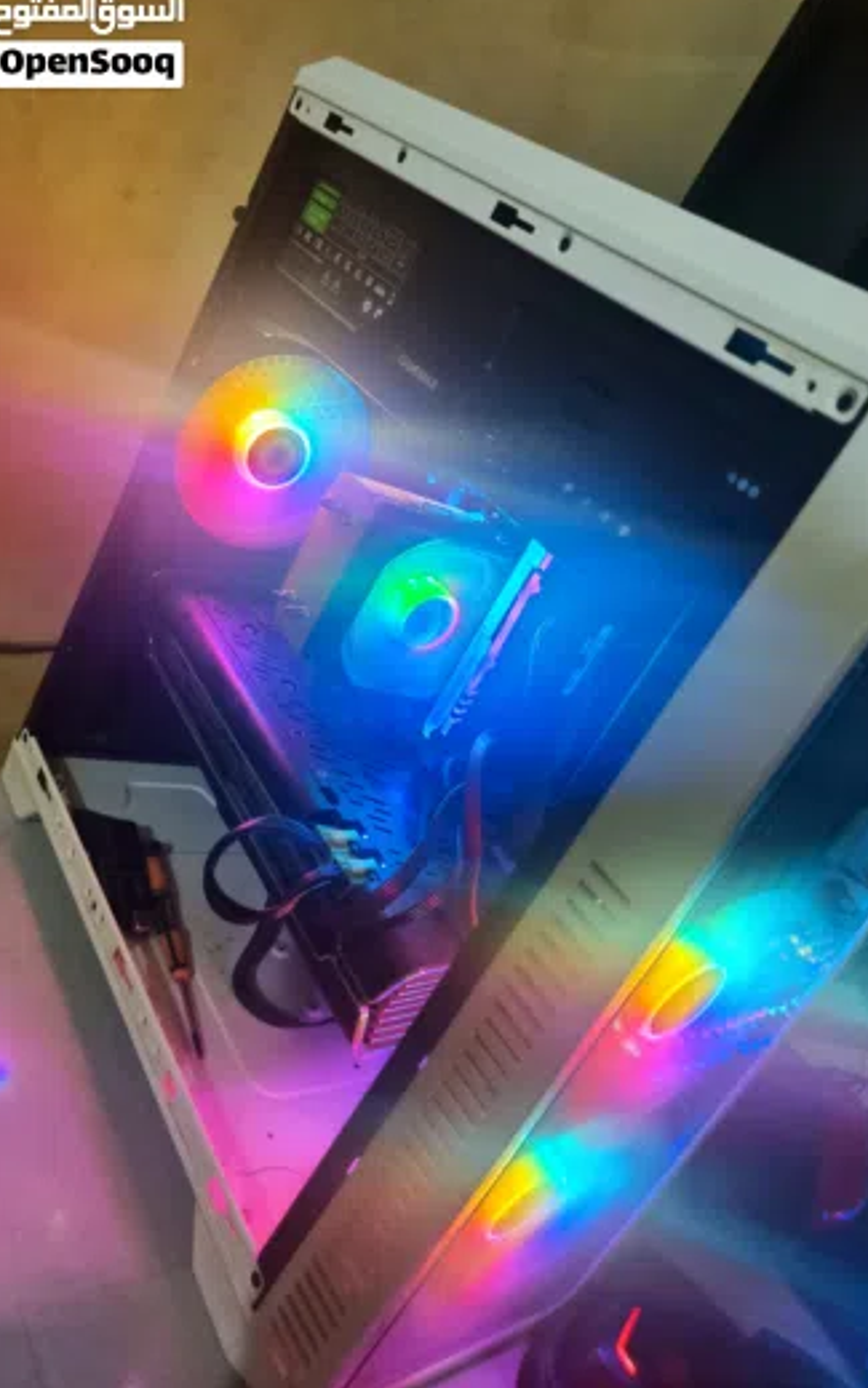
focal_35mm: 25
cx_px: 513
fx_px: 946
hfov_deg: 49.0
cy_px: 693
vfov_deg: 72.5
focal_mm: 5.25
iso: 1309
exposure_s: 1/25
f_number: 1.7
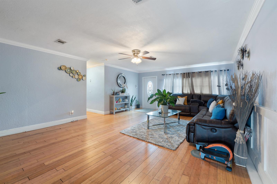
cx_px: 138
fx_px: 108
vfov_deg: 81.2
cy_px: 92
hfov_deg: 104.3
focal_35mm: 14
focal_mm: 14
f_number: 9
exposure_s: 3.2
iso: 250
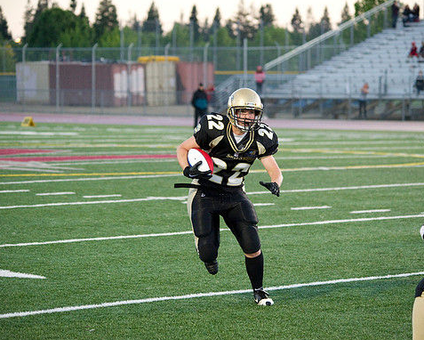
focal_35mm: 171
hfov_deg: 11.3
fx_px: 2147
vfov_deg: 9.0
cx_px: 228
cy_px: 169
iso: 7200
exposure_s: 1/1000
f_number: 5
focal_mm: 150
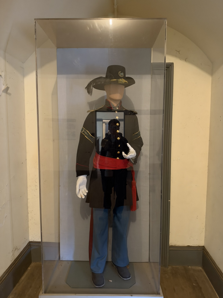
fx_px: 206
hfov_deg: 56.8
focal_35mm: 24
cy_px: 149
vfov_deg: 71.6
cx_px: 112
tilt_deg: -5.7
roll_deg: +0.0
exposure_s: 1/30
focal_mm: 6.93
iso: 800
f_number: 1.48
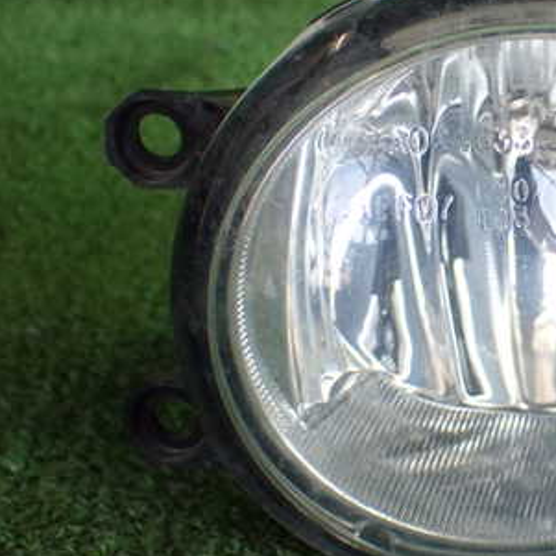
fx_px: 2272
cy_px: 257
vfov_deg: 14.0
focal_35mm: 125
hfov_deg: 13.8
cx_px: 550
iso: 800
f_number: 3.9
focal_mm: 12.73
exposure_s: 1/160
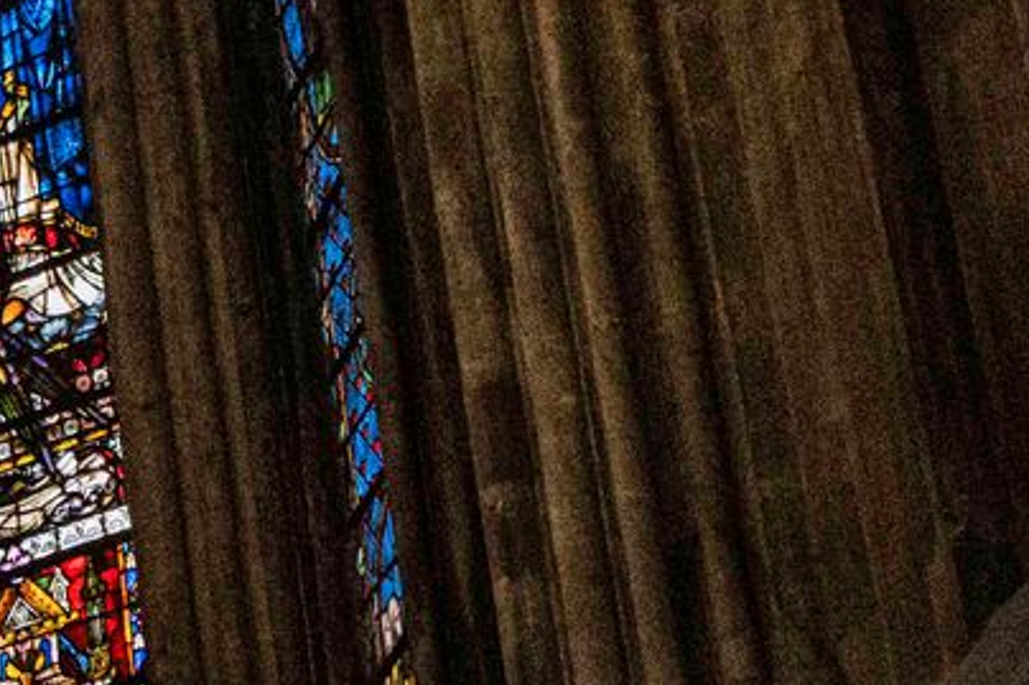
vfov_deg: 7.8
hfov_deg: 10.7
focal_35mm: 176
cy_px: 53
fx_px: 5028
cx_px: -988
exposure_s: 1/500
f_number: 5.6
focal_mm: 37
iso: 20000
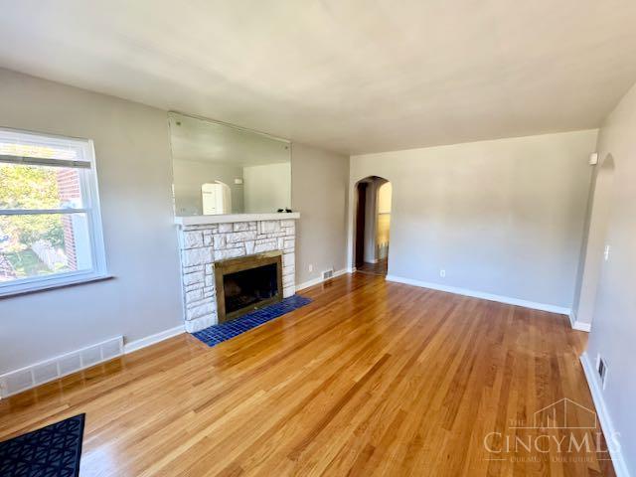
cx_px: 318
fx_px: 257
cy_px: 238
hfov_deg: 102.1
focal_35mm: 14
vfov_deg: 85.7
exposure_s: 1/61
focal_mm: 2.22
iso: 320
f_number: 2.2
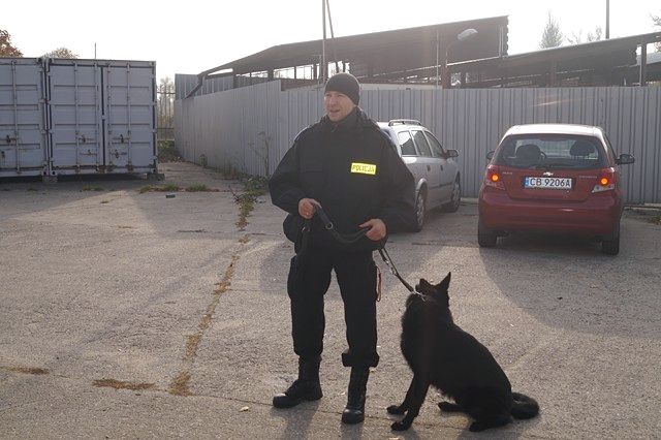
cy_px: 220
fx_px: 771
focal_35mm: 42
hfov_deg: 46.4
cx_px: 330
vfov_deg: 31.9
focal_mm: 28
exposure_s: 1/160
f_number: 9
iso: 100
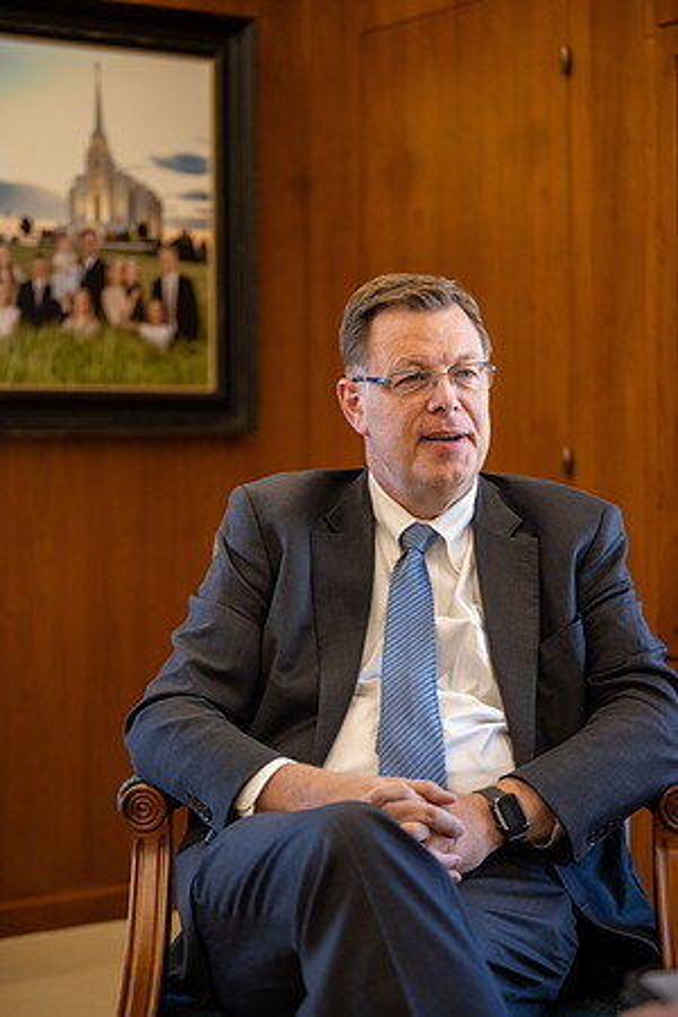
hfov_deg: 18.7
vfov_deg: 27.7
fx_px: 2062
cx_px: 339
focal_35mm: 73
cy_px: 508
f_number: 2.8
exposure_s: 1/320
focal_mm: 73
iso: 1250
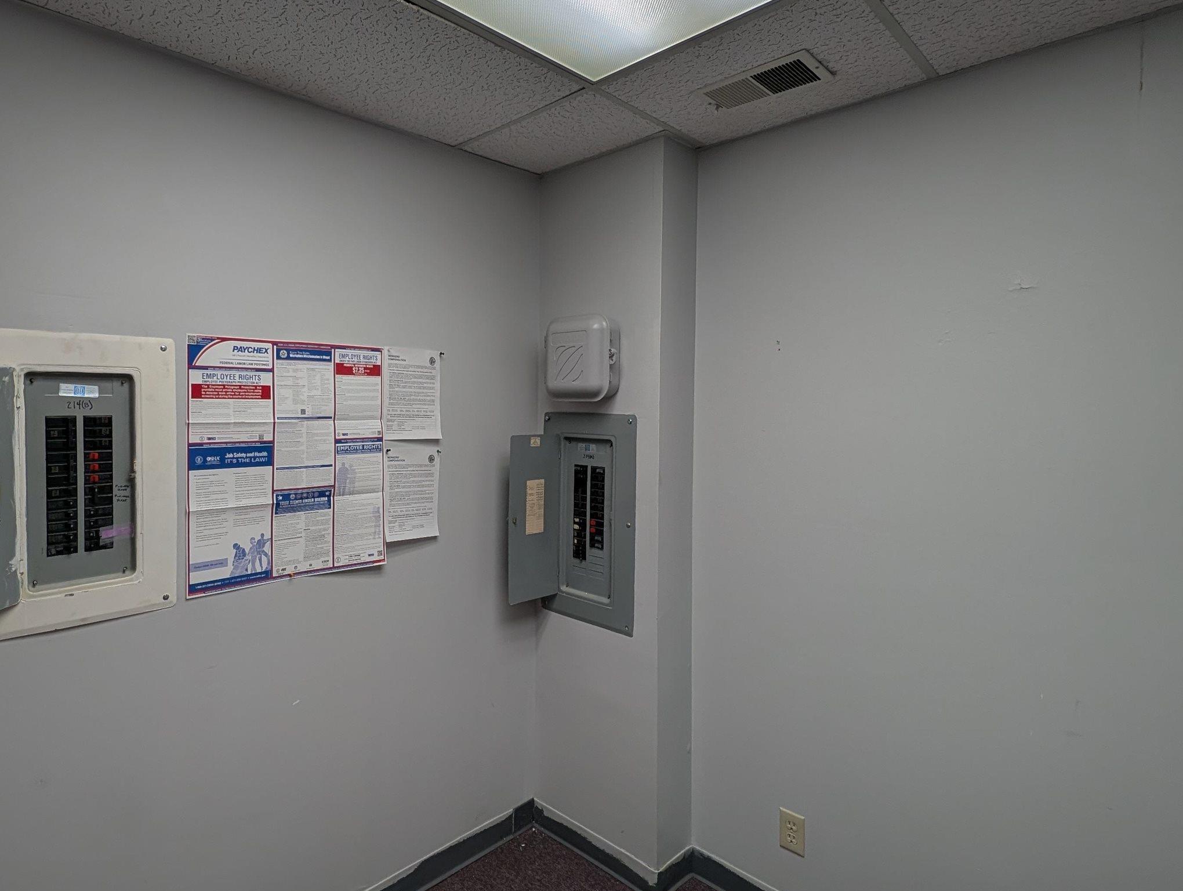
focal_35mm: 18
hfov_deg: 86.1
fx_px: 616
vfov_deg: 71.6
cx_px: 451
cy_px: 416
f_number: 1.95
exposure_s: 1/147
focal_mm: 2.23
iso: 26
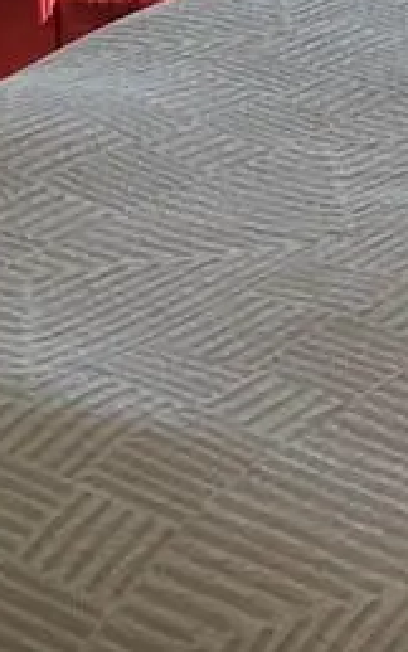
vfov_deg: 11.6
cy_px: -451
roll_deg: -0.1
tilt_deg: -9.0
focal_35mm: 170
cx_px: 733
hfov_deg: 7.5
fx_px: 3023
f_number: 1.6
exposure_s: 1/550
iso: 50
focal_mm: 5.1
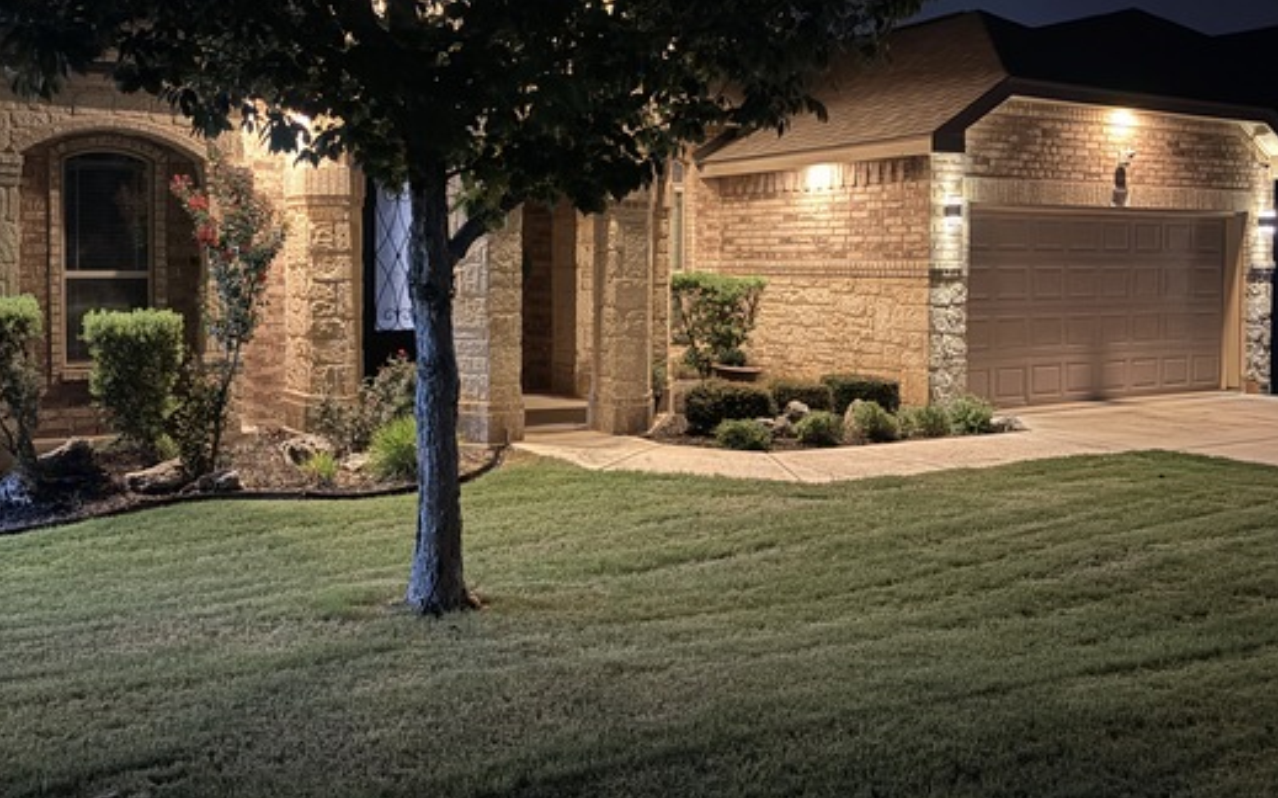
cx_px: 549
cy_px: 288
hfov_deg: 56.5
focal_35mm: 34
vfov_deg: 37.0
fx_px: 1184
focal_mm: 5.96
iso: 640
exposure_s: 1/15
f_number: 1.6
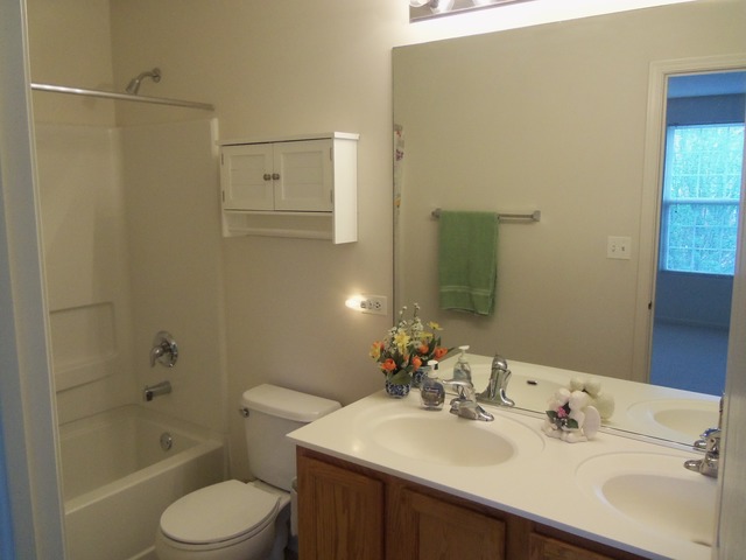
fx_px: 603
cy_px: 280
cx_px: 373
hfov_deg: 63.4
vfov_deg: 49.7
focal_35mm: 28
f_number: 3.9
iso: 200
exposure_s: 1/30
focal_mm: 5.1
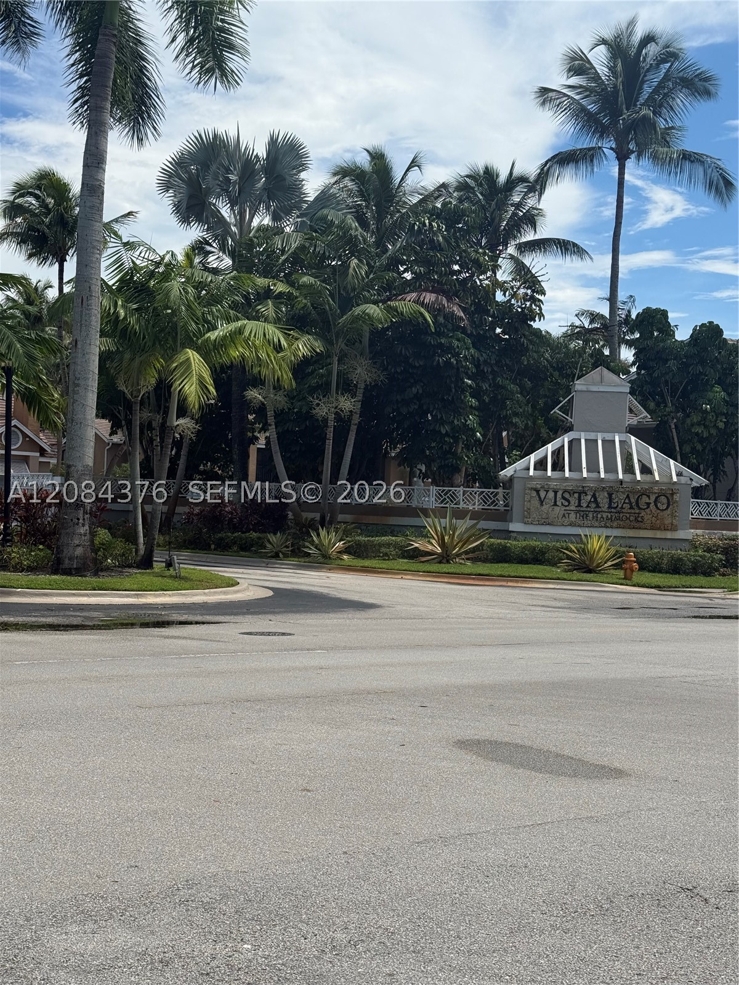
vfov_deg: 39.7
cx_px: 370
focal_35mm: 48
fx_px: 1366
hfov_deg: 30.3
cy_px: 492
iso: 100
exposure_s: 1/7143
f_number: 1.78
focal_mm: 6.76
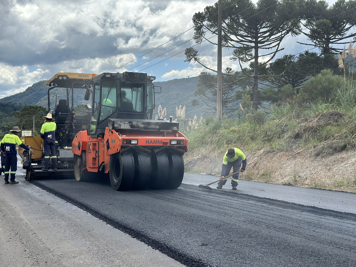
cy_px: 134
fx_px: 494
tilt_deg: -0.7
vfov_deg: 30.3
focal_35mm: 48
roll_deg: -0.2
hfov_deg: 39.7
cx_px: 178
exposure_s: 1/2890
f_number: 1.78
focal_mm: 6.86
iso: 80
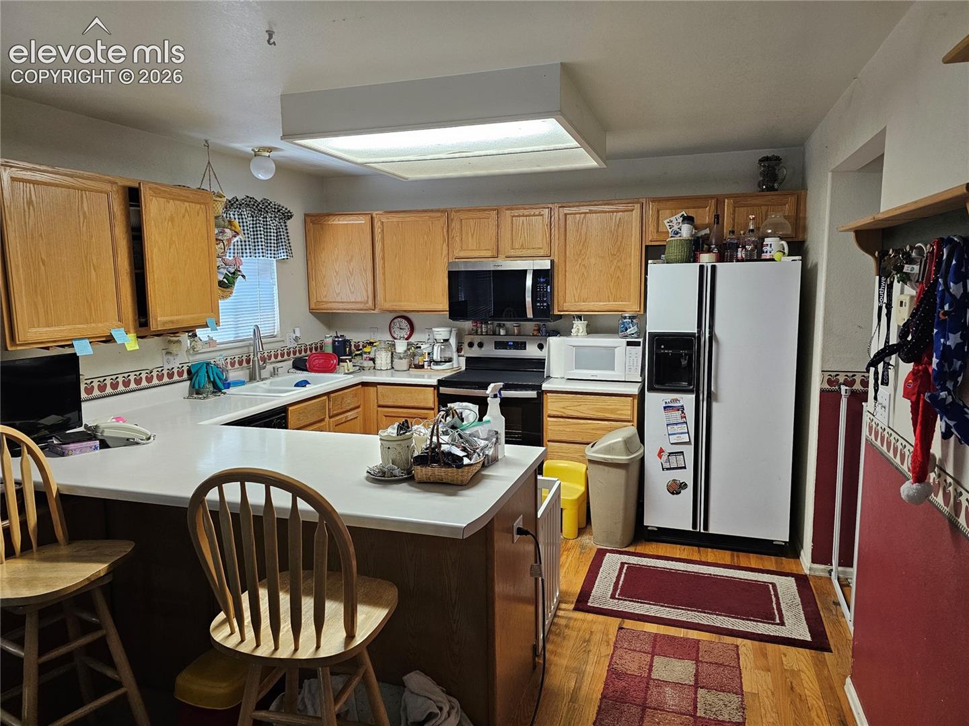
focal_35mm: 23
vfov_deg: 58.9
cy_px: 363
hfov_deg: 73.9
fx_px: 644
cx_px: 484
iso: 250
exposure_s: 1/120
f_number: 1.7
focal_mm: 6.3
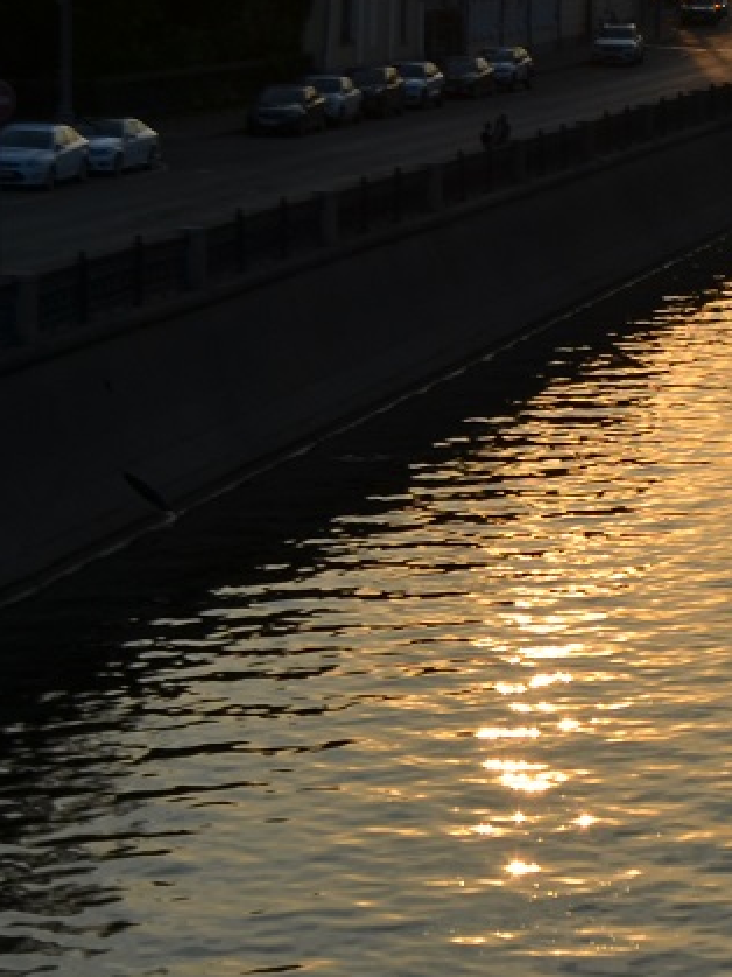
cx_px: 1396
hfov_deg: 9.7
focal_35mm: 143
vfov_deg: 13.6
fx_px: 4034
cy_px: -10
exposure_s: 1/400
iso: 100
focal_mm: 26
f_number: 10
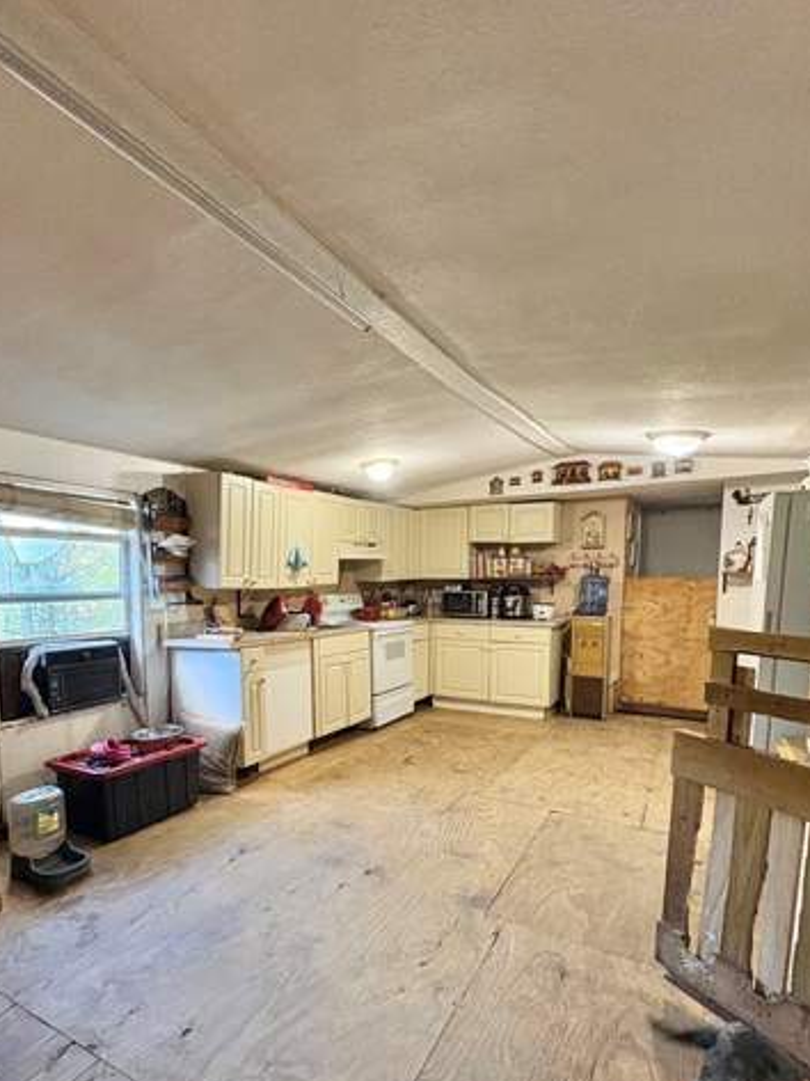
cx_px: 350
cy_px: 639
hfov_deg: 68.4
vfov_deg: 83.8
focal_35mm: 19
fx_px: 593
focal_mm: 2.22
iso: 400
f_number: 2.2
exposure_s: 1/60
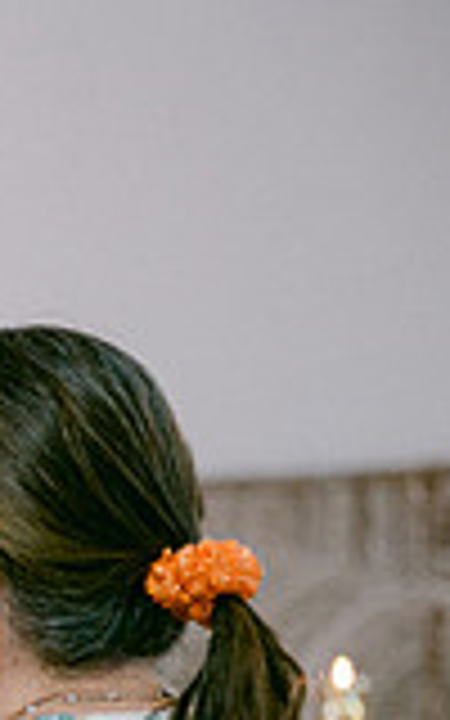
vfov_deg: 8.0
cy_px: 832
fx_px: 5082
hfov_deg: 4.9
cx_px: -670
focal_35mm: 259
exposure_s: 1/125
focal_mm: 70
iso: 500
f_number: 2.8
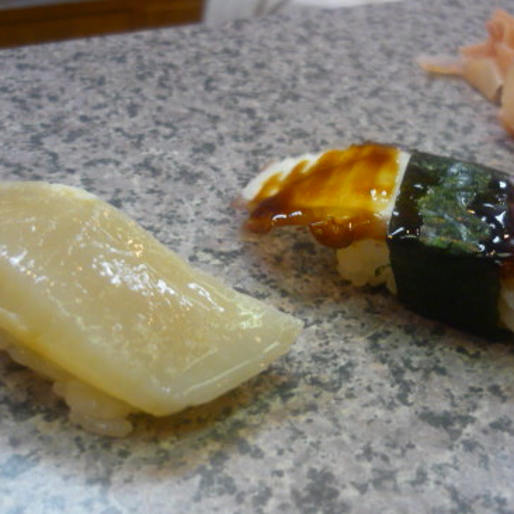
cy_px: 288
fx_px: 857
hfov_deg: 33.4
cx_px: 282
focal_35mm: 51
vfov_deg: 33.4
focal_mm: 5.5
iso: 160
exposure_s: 1/30
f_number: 2.8
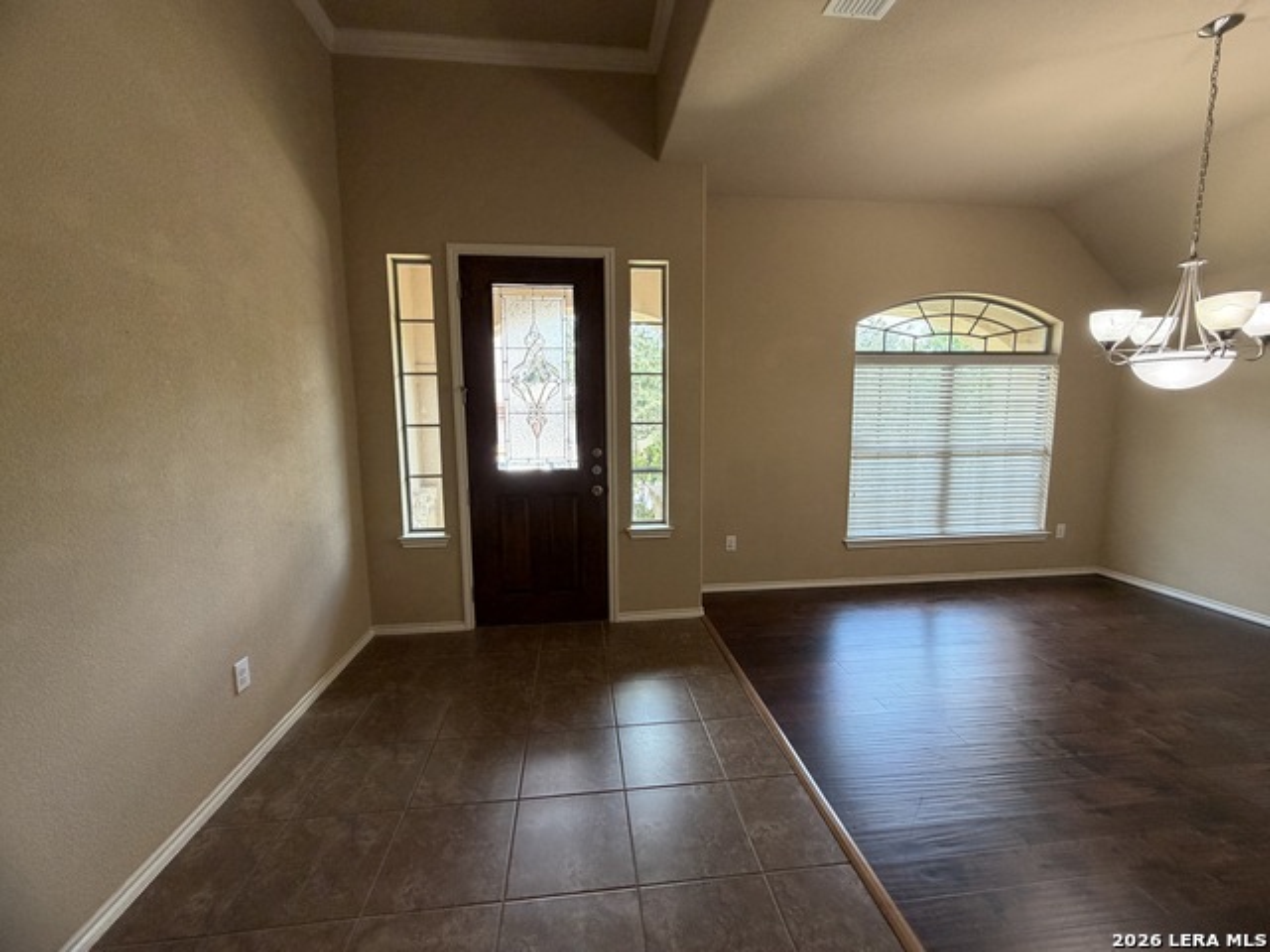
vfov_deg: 85.7
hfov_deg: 102.1
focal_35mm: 14
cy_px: 476
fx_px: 514
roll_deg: +0.9
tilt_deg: -7.1
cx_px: 635
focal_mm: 2.22
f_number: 2.2
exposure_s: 1/60
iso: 160
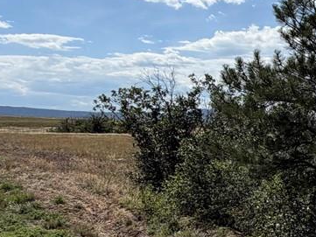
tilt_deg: -2.6
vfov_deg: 23.6
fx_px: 566
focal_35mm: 62
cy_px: 152
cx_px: 483
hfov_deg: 24.0
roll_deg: +0.4
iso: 20
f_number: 2.2
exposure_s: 1/1464
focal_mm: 2.22
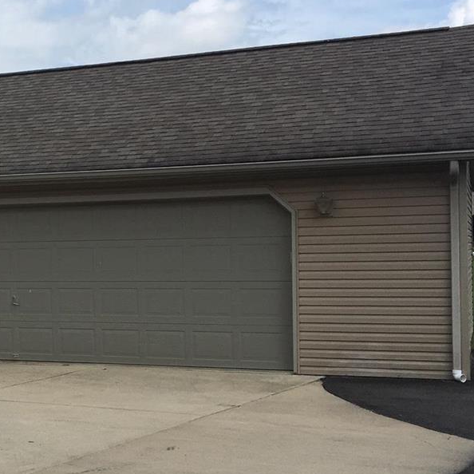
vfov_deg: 25.0
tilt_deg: -0.7
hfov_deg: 23.4
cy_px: 275
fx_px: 1069
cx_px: -57
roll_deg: +0.6
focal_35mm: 69
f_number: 2.2
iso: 25
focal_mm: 4.15
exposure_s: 1/2564
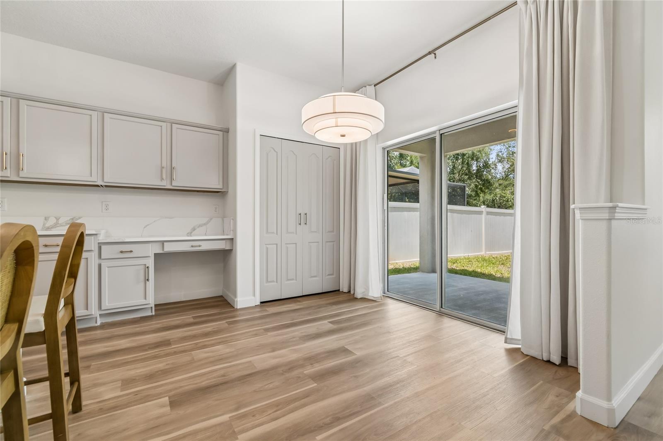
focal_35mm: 15
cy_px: 220
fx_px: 276
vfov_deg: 77.3
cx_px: 332
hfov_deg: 100.4
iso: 100
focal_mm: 10
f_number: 7.1
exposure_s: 1/15
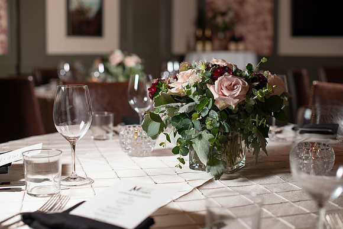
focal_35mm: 50
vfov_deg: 27.0
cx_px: 172
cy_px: 114
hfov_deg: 39.6
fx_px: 476
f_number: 2.8
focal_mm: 50
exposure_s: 1/250
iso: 200
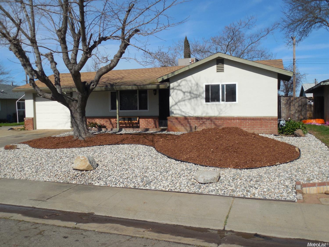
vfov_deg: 45.4
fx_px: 295
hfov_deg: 58.4
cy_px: 124
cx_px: 164
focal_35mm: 31
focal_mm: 5.6
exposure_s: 1/500
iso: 125
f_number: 7.2
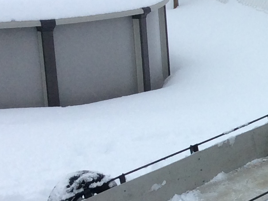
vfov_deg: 10.8
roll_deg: -1.7
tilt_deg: -16.8
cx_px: 457
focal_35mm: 137
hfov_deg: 13.2
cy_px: 169
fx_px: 1060
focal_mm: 3.3
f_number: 2.4
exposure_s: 1/525
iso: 32
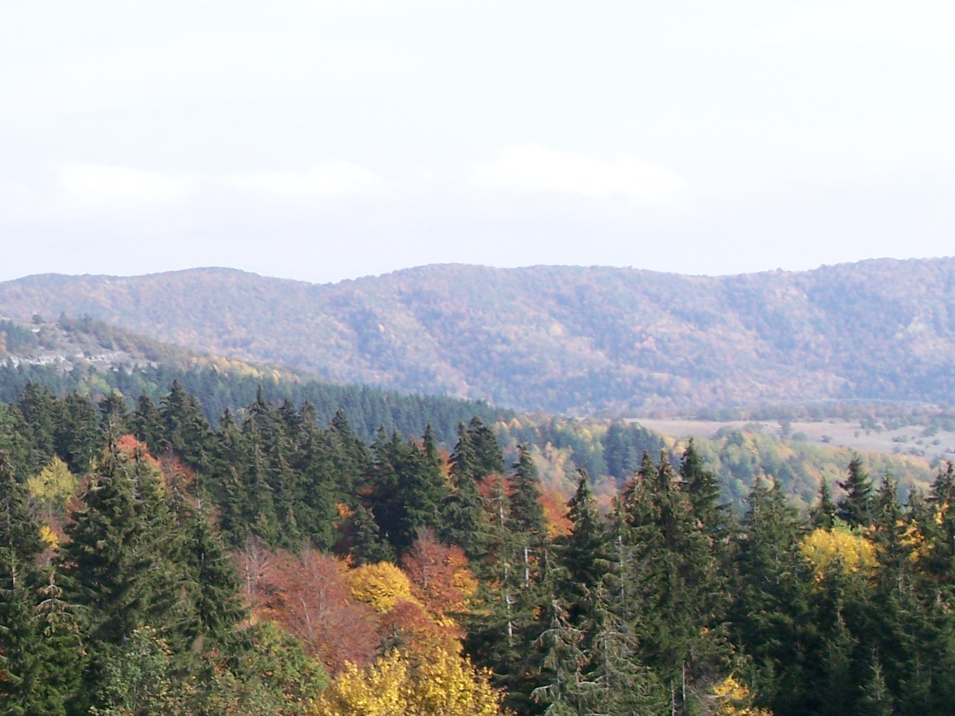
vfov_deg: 14.9
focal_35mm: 99
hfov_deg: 19.5
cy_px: 436
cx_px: 105
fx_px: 2731
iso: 100
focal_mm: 8.5
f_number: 5
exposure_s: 1/320
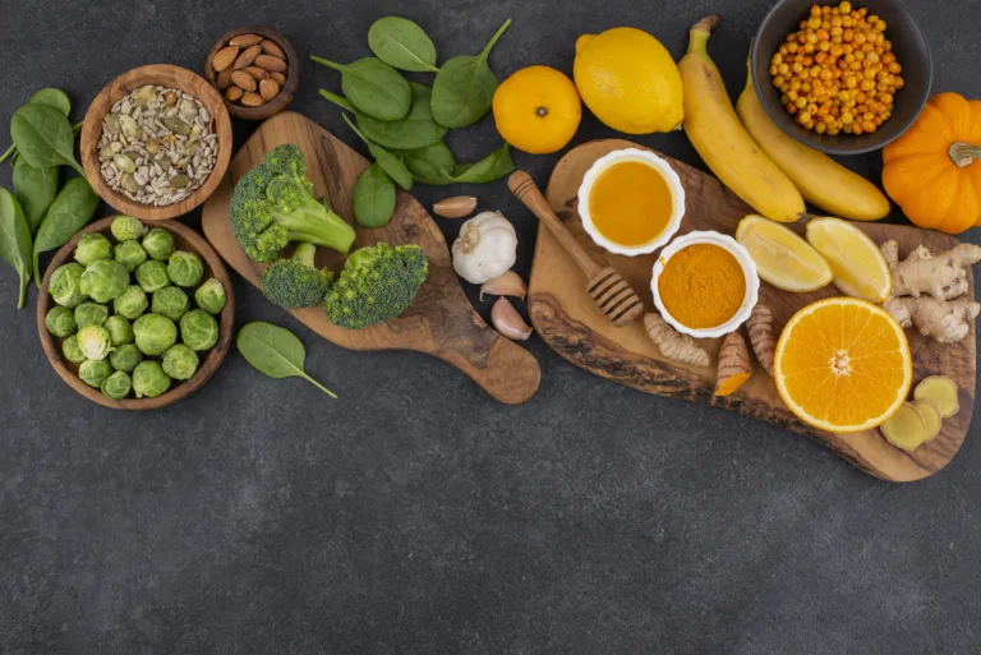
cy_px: 328
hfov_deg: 39.6
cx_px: 490
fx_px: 1363
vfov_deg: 27.0
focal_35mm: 50
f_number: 9
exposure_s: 1/100
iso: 100
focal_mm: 50
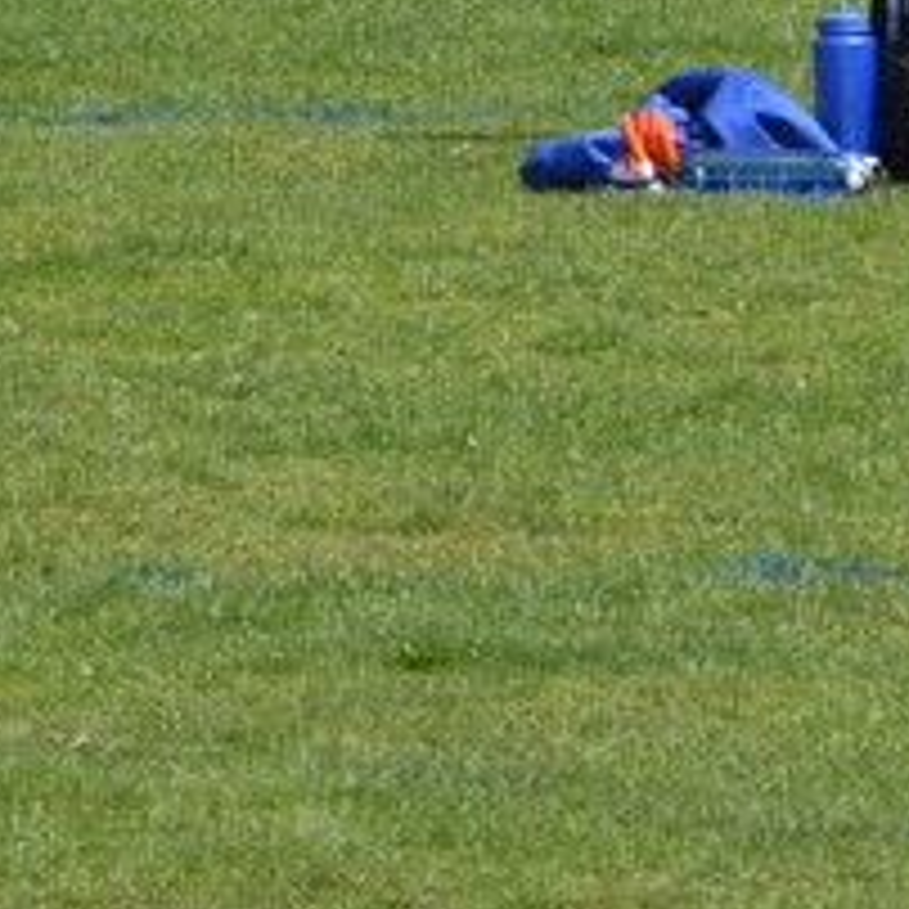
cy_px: -862
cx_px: -1764
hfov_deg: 1.3
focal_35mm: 1348
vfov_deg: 1.3
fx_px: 40048
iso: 450
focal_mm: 200
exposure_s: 1/125
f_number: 22
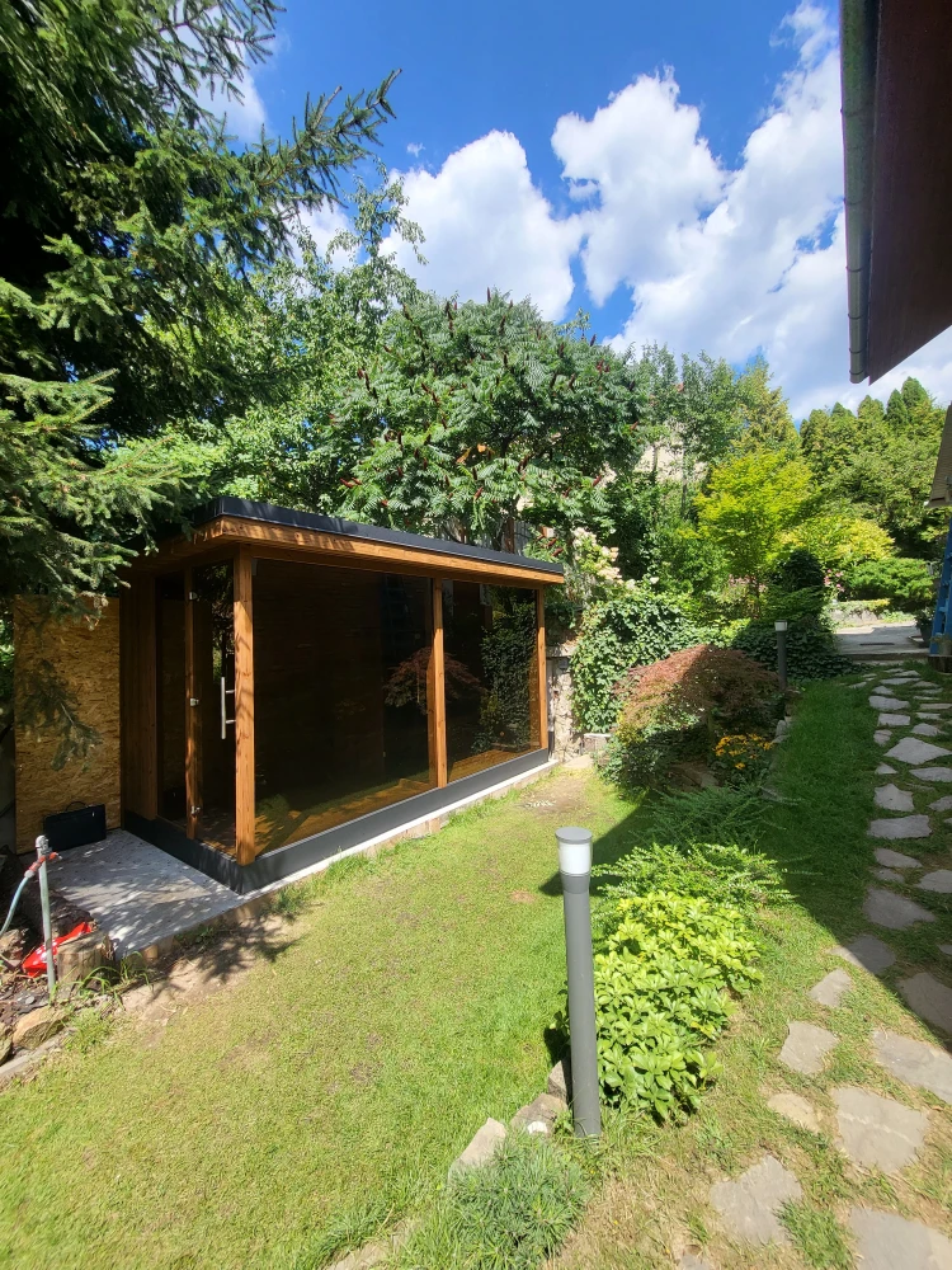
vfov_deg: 106.2
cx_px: 476
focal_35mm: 13
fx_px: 477
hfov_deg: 89.9
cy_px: 635
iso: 32
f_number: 2.2
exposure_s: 1/577
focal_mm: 1.74
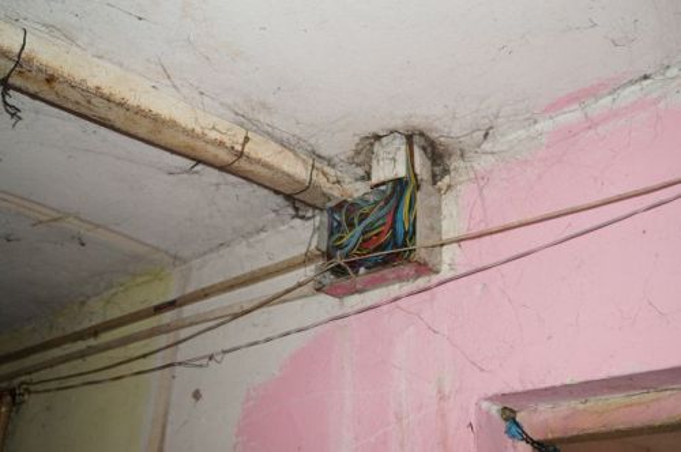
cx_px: 340
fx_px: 680
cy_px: 226
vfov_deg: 36.8
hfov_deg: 53.2
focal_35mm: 36
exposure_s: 1/60
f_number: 4
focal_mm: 24
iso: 800
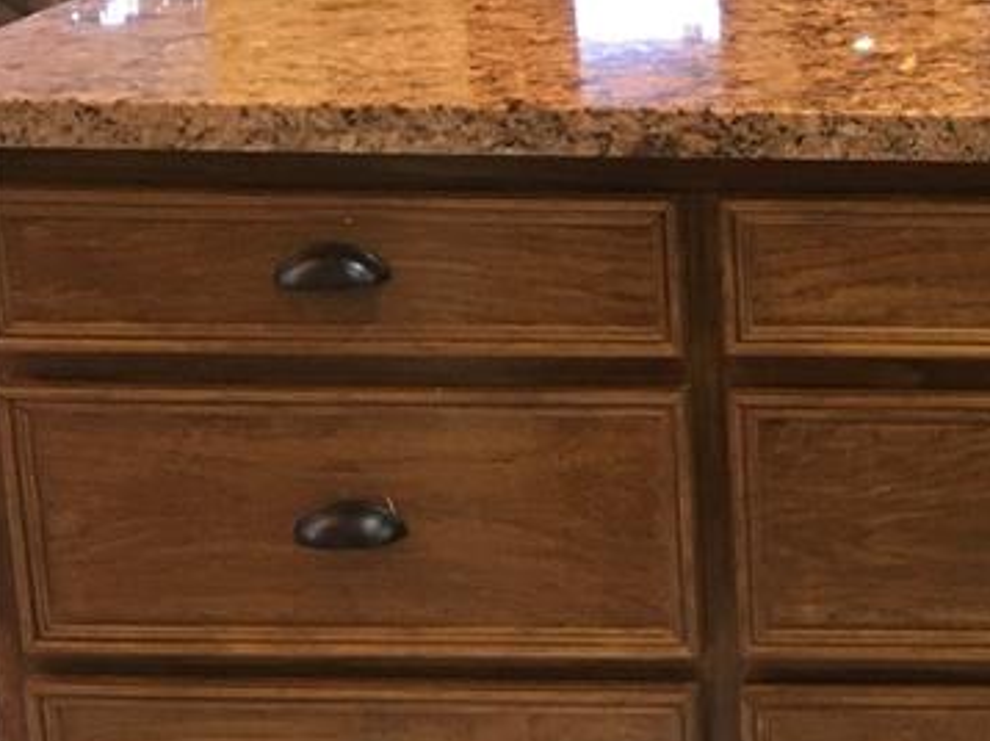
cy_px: -11
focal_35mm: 83
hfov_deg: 20.7
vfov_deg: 17.3
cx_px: 1399
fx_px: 2372
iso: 125
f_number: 2.2
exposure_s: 1/30
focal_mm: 4.15
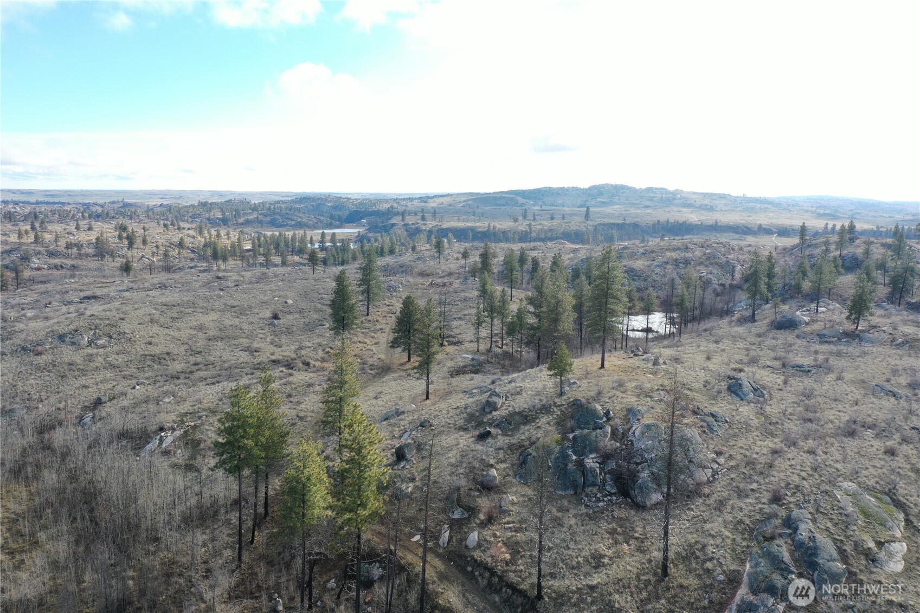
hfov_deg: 65.5
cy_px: 306
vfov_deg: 46.4
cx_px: 460
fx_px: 715
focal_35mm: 28
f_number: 5
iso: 100
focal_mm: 10.26
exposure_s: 1/240
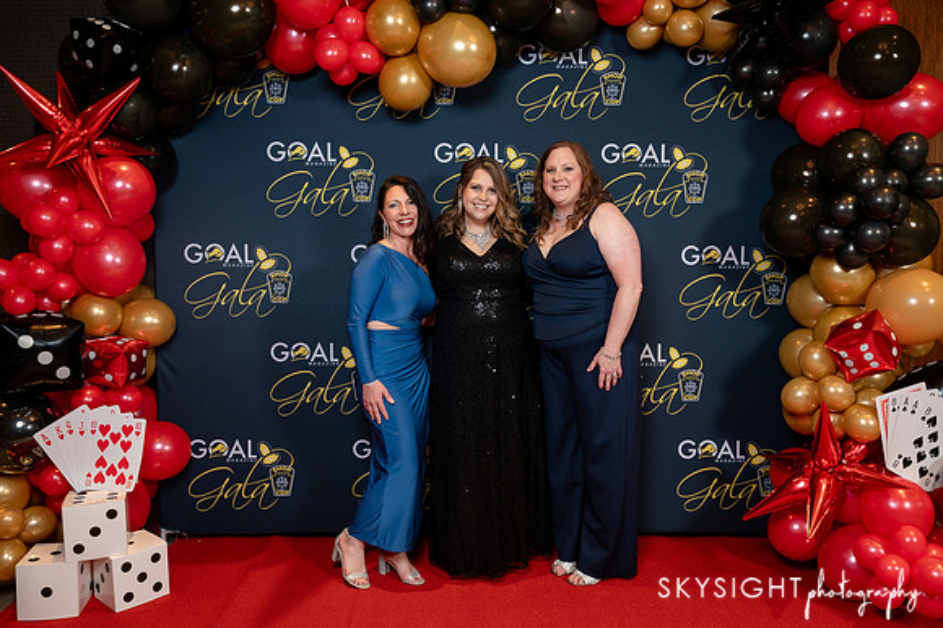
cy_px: 314
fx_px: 743
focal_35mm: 28
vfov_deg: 45.8
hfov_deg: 64.8
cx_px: 472
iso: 1250
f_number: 4.5
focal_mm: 28
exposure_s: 1/200
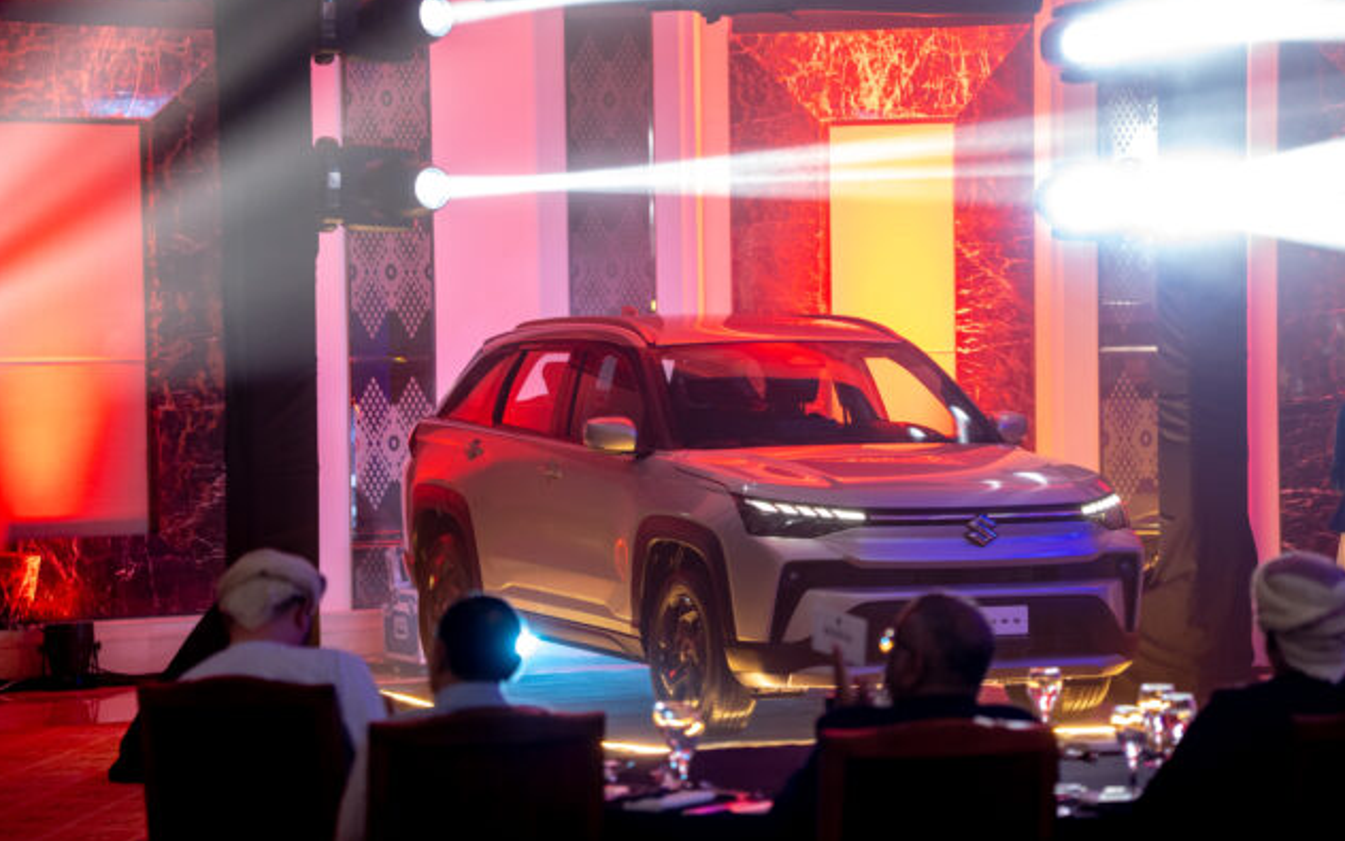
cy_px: 411
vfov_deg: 10.1
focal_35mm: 130
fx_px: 4765
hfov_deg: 16.1
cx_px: 741
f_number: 2.8
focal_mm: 105
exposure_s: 1/100
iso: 1250
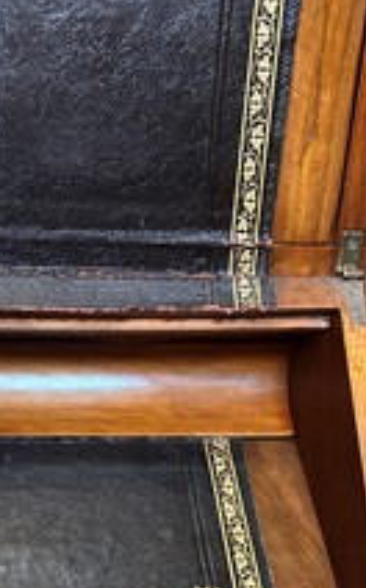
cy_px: 430
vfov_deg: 38.1
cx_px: 50
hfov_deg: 24.2
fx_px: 832
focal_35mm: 52
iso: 500
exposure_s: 1/33
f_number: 1.5
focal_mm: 5.7
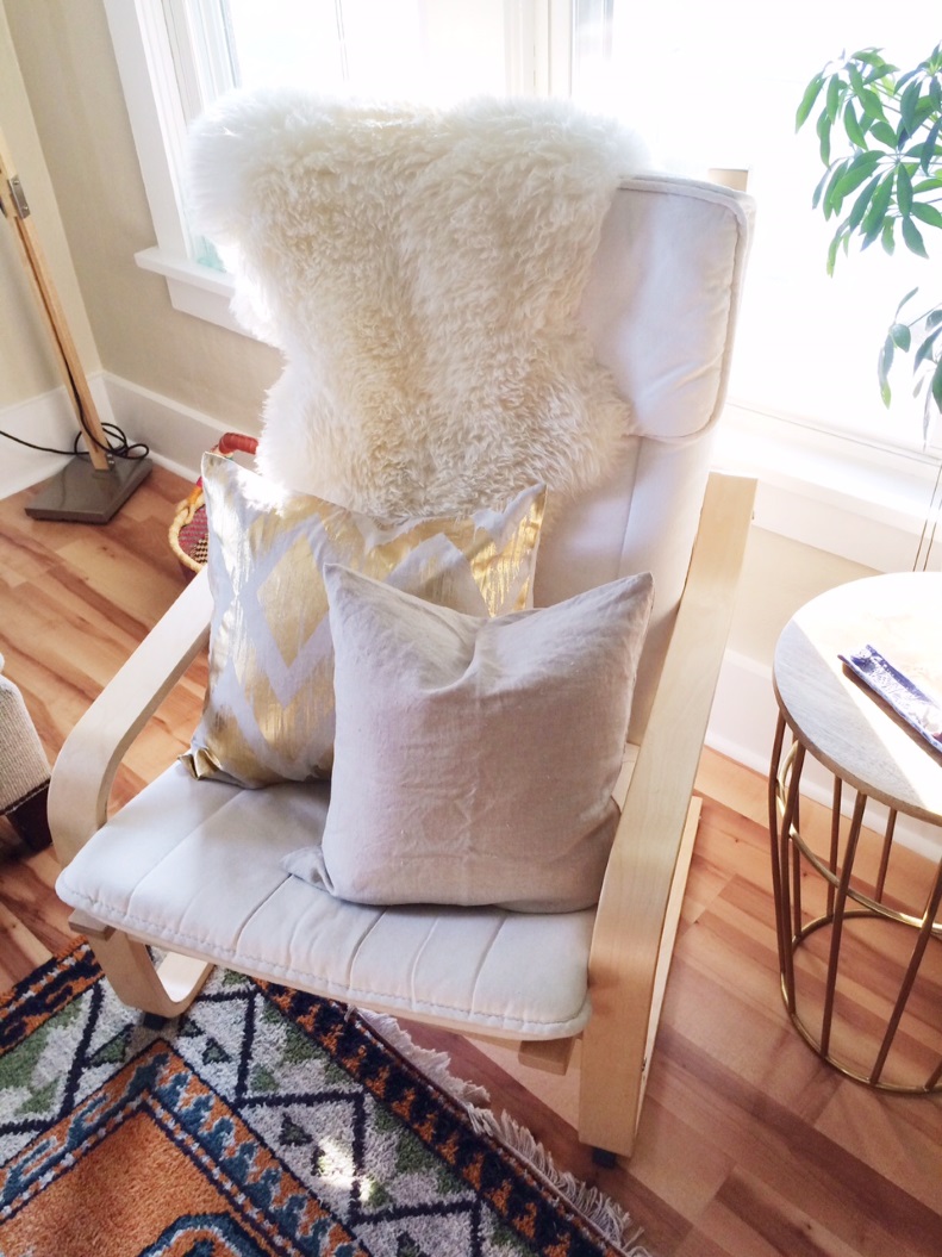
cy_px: 628
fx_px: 1052
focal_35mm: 29
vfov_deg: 61.7
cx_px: 471
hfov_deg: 48.2
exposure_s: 1/40
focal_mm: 4.15
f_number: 2.2
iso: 32
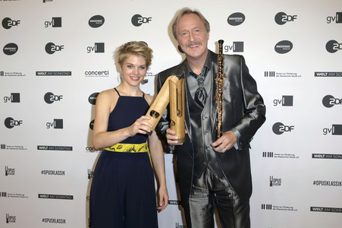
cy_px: 114
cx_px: 171
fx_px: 323
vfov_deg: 38.8
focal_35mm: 34
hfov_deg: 55.8
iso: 640
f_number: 5.6
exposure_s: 1/200
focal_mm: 34
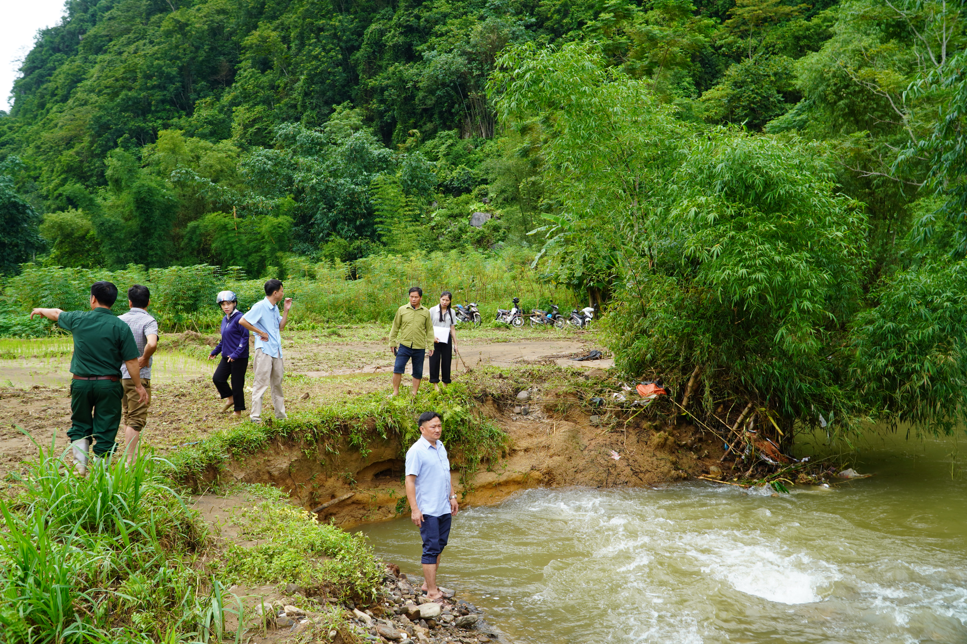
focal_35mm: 33
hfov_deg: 57.2
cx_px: 484
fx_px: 886
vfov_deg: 40.0
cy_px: 322
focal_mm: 22
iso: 100
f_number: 5
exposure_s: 1/100
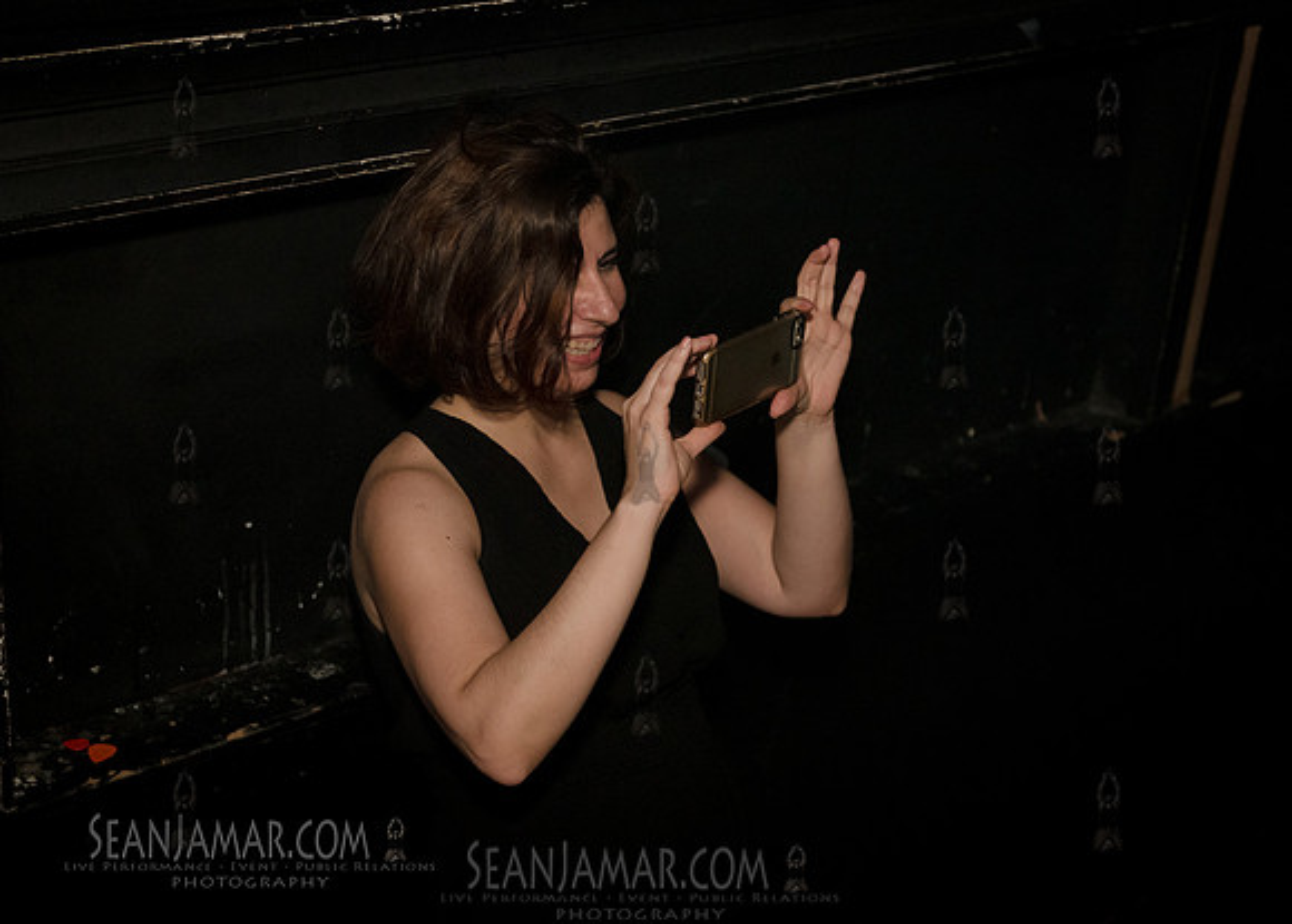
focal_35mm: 61
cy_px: 479
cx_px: 596
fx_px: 2238
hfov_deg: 32.2
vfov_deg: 23.3
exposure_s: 1/250
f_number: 3.5
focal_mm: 55
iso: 2000
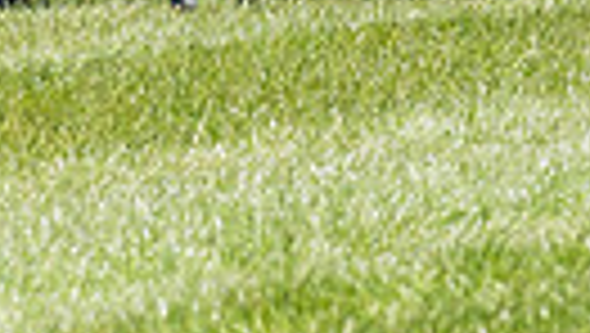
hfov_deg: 1.5
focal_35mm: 1463
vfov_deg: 0.8
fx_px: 22911
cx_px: -235
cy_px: -363
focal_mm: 187
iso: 400
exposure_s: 1/2500
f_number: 4
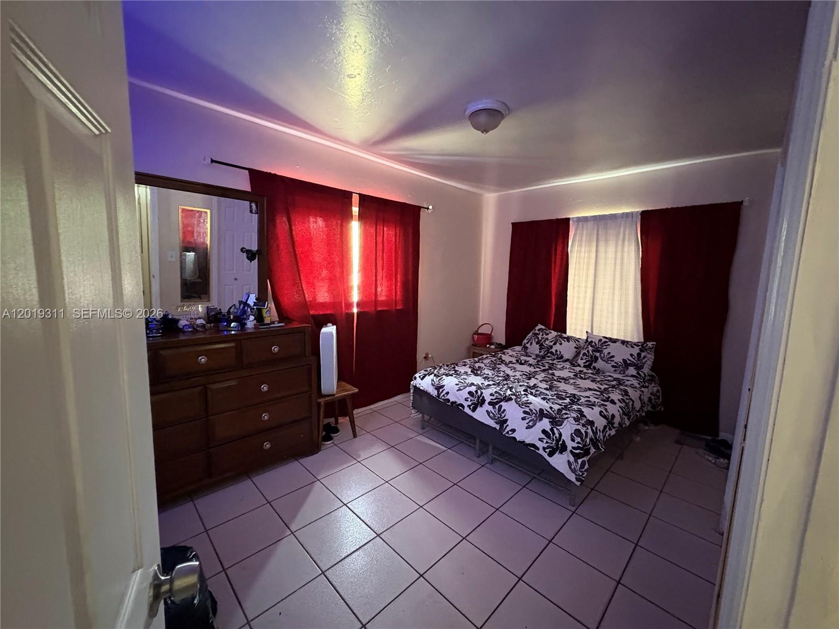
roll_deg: -0.8
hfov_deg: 102.1
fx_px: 339
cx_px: 420
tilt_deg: -6.5
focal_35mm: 14
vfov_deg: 85.7
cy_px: 314
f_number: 2.2
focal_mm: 2.22
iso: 1250
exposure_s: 1/30
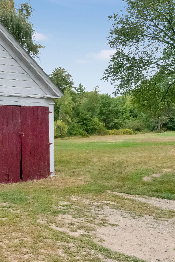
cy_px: 122
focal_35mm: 41
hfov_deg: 27.9
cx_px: -43
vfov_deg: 47.4
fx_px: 299
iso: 10000
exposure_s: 1/4000
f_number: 8
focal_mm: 16
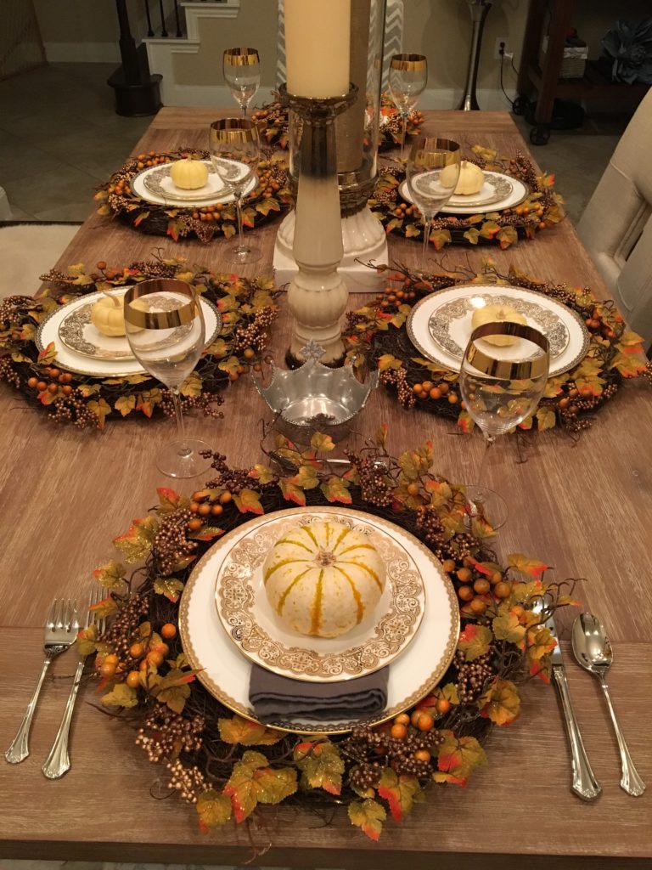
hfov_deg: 48.2
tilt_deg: -38.9
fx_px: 728
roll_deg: -1.1
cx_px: 326
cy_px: 435
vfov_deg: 61.7
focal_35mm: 29
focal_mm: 4.15
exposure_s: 1/30
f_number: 2.2
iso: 200
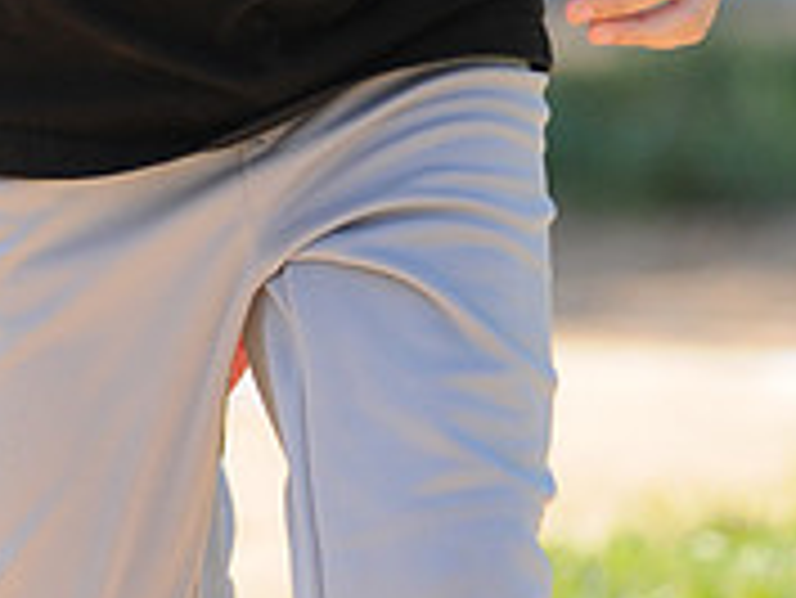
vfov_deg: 1.1
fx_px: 32583
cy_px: -486
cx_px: 317
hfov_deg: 1.4
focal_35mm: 1416
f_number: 4
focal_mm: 300
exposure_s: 1/1000
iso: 400
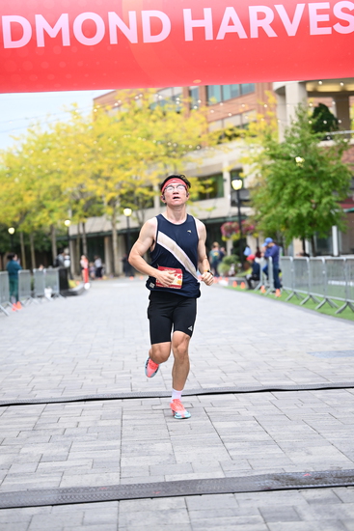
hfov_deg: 17.3
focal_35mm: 79
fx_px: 1164
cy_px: 266
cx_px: 177
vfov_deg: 25.7
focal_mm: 79
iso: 1250
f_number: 2.8
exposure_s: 1/1250
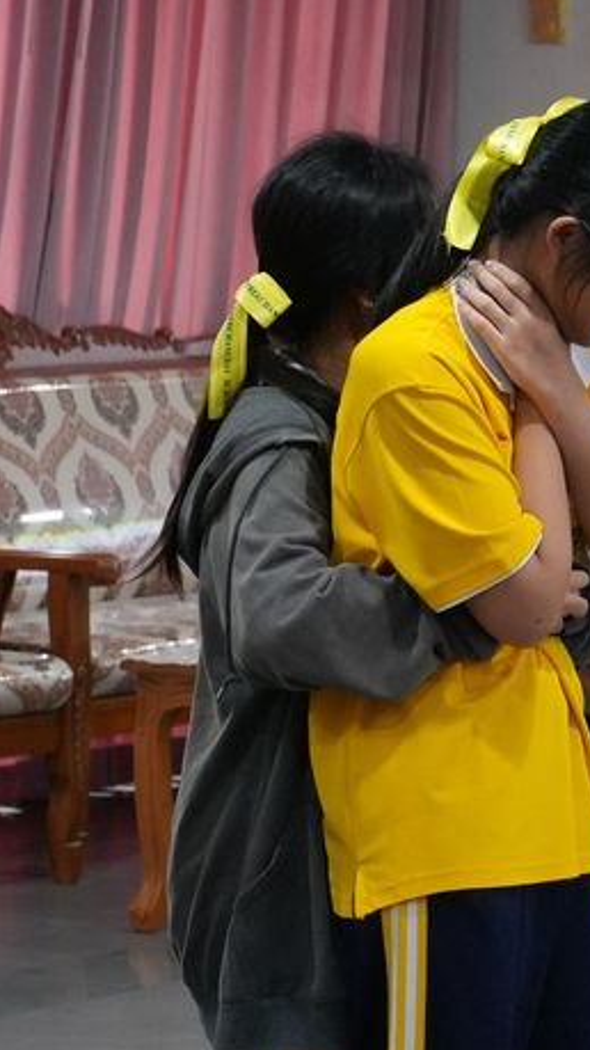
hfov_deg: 5.1
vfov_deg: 9.1
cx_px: 1031
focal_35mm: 236
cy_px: 484
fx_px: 6571
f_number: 5.6
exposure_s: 1/160
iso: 4000
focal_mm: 69
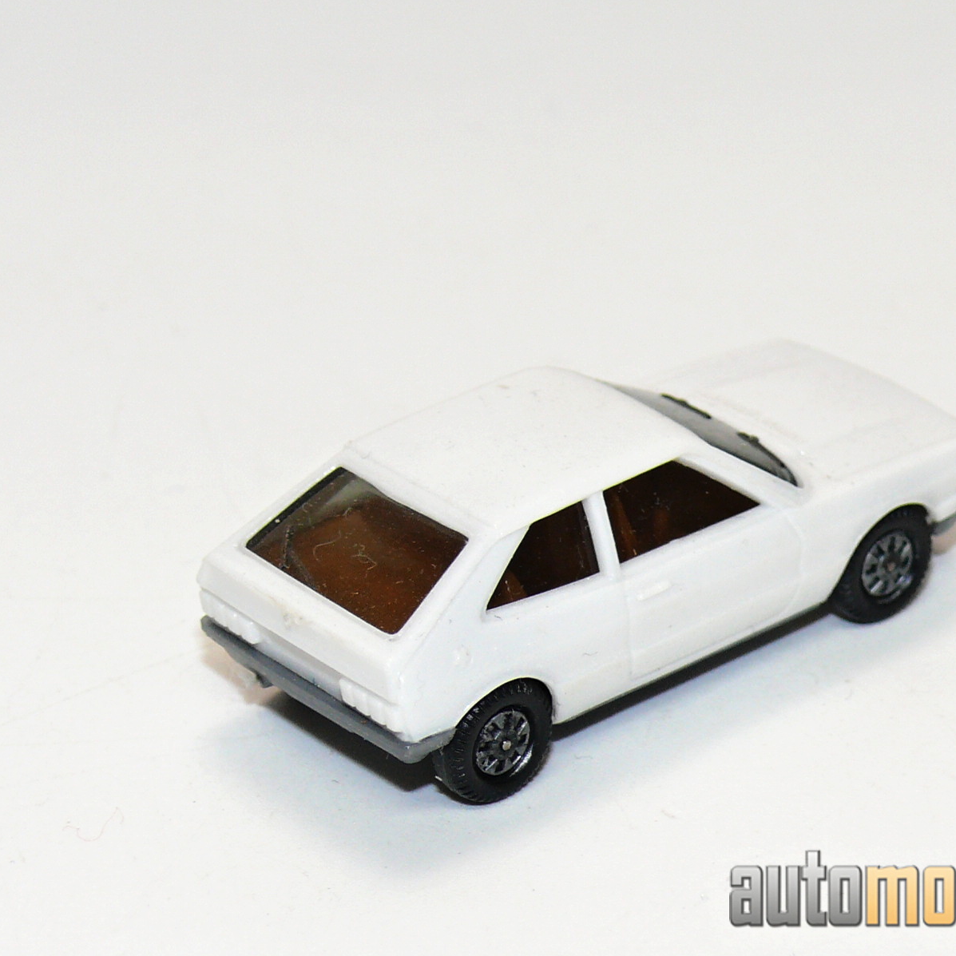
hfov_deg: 10.3
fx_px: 5280
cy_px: 478
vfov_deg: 10.3
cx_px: 545
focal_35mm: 169
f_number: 4
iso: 100
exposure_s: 1/30
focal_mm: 16.9
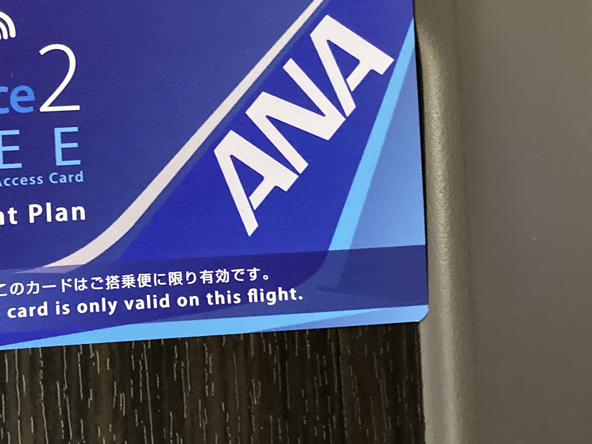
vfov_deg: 28.2
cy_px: 121
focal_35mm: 51
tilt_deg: -85.1
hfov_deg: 36.1
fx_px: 872
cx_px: 109
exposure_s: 1/29
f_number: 1.8
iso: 640
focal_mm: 3.99
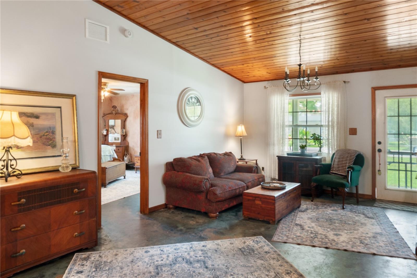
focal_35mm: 24
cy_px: 139
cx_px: 208
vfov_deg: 53.1
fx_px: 278
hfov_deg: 73.8
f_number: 8
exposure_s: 1/5
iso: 400
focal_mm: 16
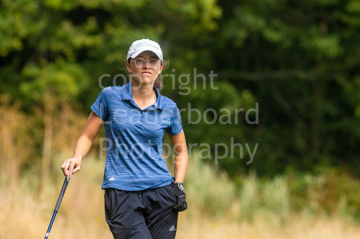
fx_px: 4497
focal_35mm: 450
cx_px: 180
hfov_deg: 4.6
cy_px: 120
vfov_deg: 3.1
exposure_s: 1/800
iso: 200
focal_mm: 300
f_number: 5.6
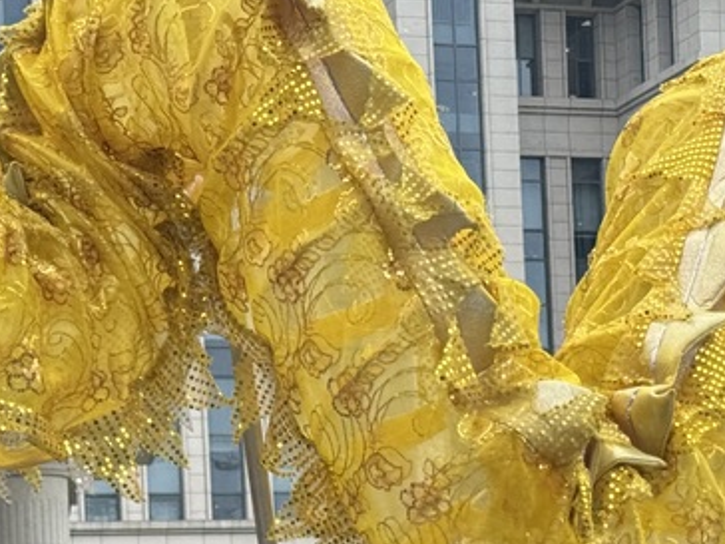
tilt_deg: +0.7
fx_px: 2827
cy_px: 717
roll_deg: +1.8
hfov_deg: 14.6
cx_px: 359
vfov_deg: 10.7
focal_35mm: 135
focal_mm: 6.76
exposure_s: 1/1818
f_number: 1.78
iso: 64
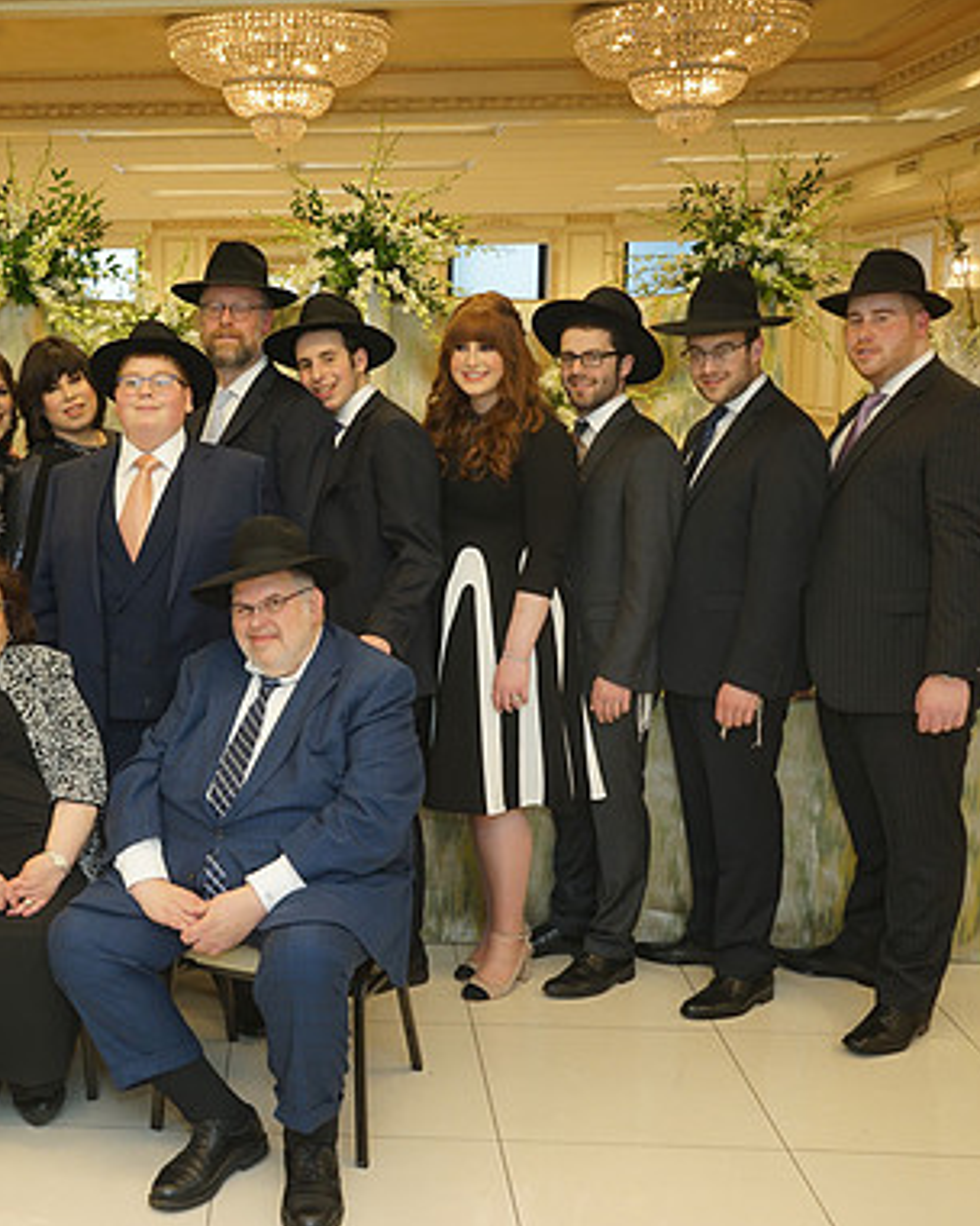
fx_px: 1559
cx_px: 184
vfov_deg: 42.9
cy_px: 618
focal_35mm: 43
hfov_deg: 33.8
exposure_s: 1/100
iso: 800
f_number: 5.6
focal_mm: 30
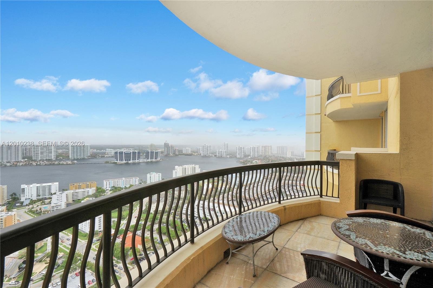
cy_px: 144
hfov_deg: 96.7
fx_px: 192
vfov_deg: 73.7
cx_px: 216
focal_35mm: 16
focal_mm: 16
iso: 250
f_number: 20
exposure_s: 1/60
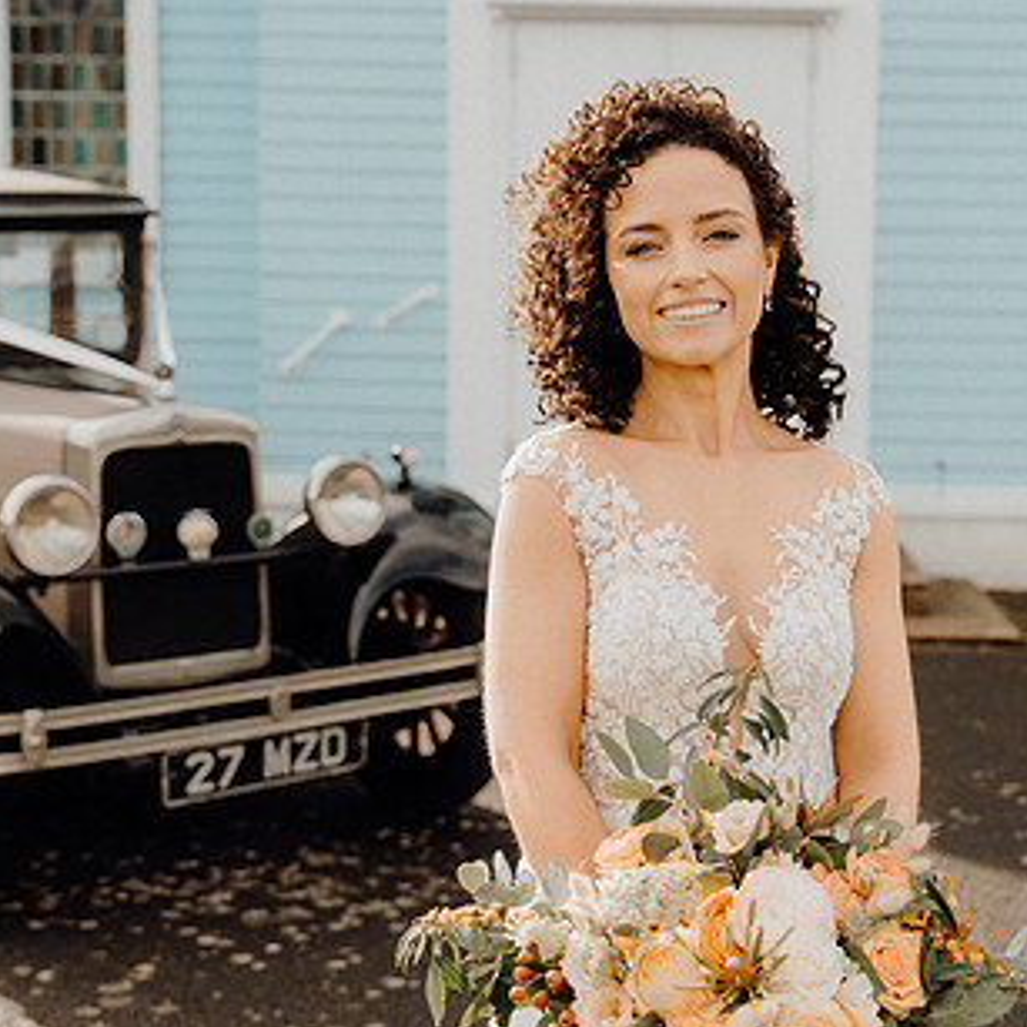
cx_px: 662
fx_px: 2316
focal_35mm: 69
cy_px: 560
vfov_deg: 25.0
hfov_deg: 24.9
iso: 125
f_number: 3.5
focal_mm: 43
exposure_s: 1/500
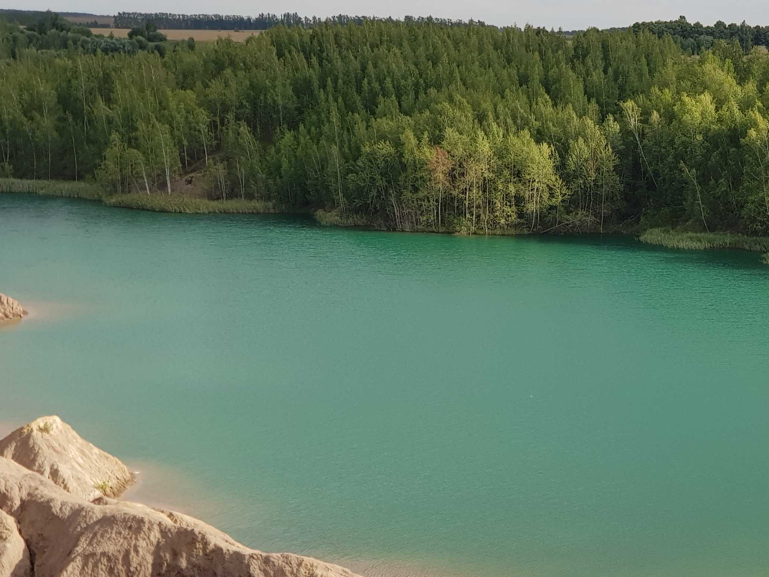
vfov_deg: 14.6
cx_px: 727
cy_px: 335
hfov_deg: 19.0
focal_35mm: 101
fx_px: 2244
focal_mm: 6
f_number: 2.4
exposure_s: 1/301
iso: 25
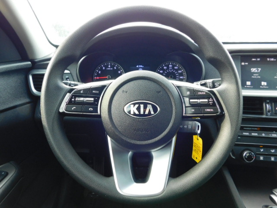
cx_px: 138
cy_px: 104
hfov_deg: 73.9
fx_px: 184
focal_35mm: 23
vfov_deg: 58.9
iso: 140
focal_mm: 4
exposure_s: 1/30
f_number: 3
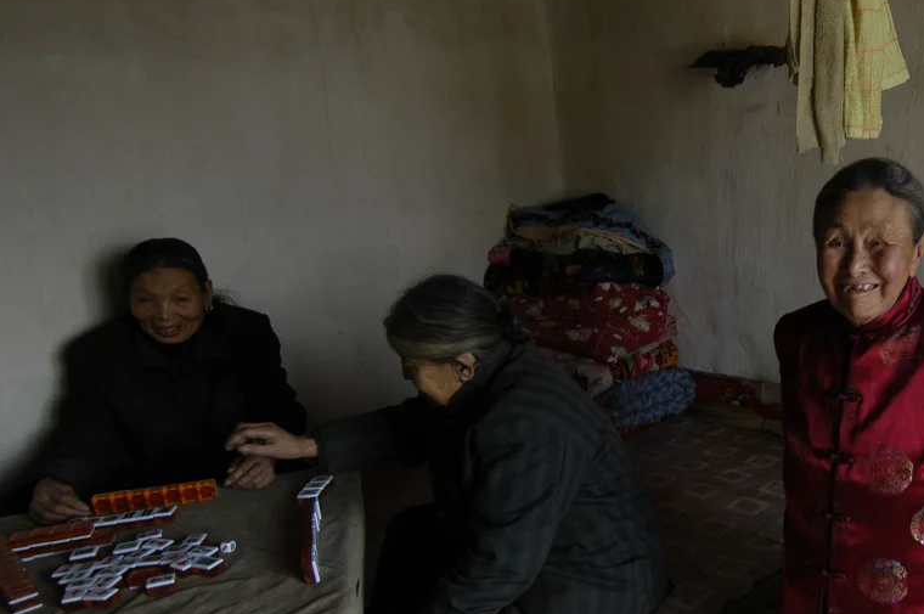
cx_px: 727
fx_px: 789
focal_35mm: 31
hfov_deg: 56.7
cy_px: 392
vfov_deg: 42.1
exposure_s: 1/60
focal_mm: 13
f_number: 4
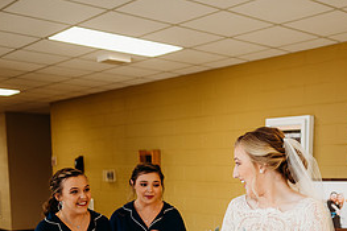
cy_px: 244
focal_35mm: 53
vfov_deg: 24.1
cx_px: 231
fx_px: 511
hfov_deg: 37.1
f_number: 1.8
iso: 400
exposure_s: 1/160
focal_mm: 24
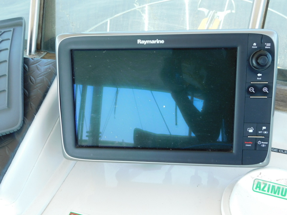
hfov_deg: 51.4
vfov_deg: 39.7
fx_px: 298
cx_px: 144
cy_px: 108
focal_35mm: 36
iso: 125
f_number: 3.5
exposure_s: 1/80
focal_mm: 6.3
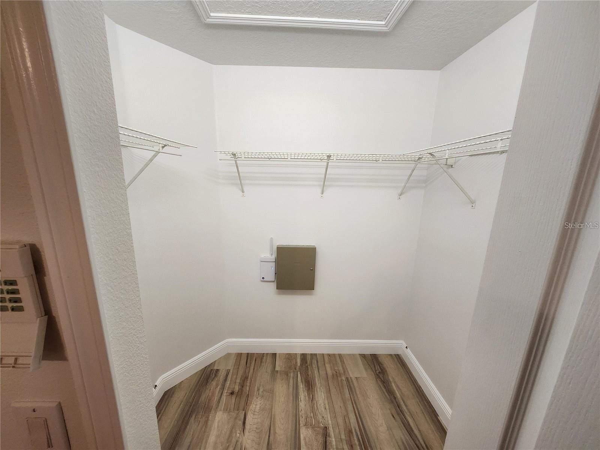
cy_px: 225
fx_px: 225
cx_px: 300
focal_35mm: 13
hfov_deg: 106.2
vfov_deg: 89.9
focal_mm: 1.74
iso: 100
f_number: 2.2
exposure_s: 1/60
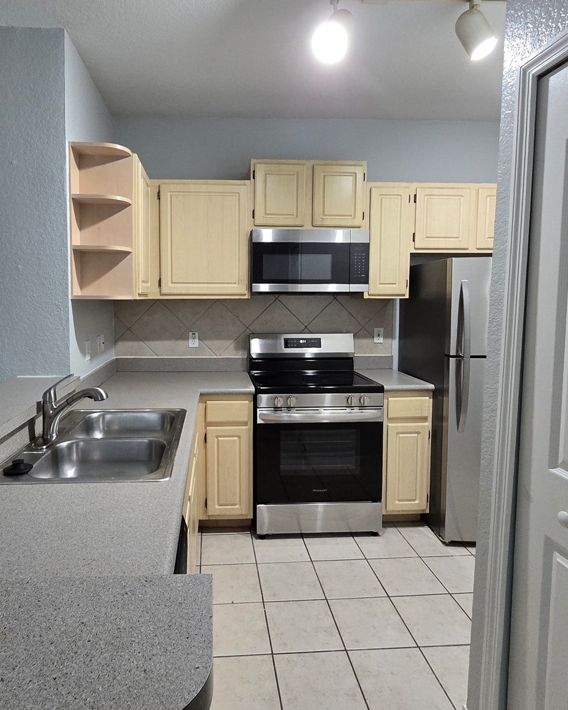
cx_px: 238
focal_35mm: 19
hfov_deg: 70.4
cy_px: 331
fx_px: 399
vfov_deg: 83.2
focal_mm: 2.2
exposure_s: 1/60
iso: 640
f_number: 2.2
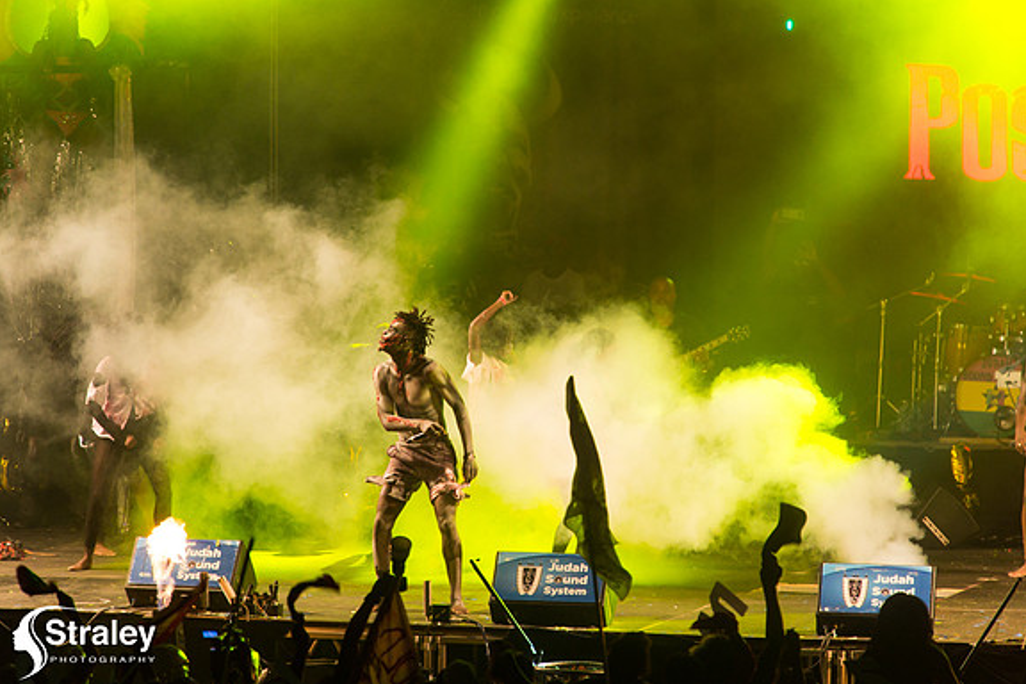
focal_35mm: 312
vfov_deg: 4.4
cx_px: 513
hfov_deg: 6.6
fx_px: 8891
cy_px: 342
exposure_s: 1/160
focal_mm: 310
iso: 3200
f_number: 5.6
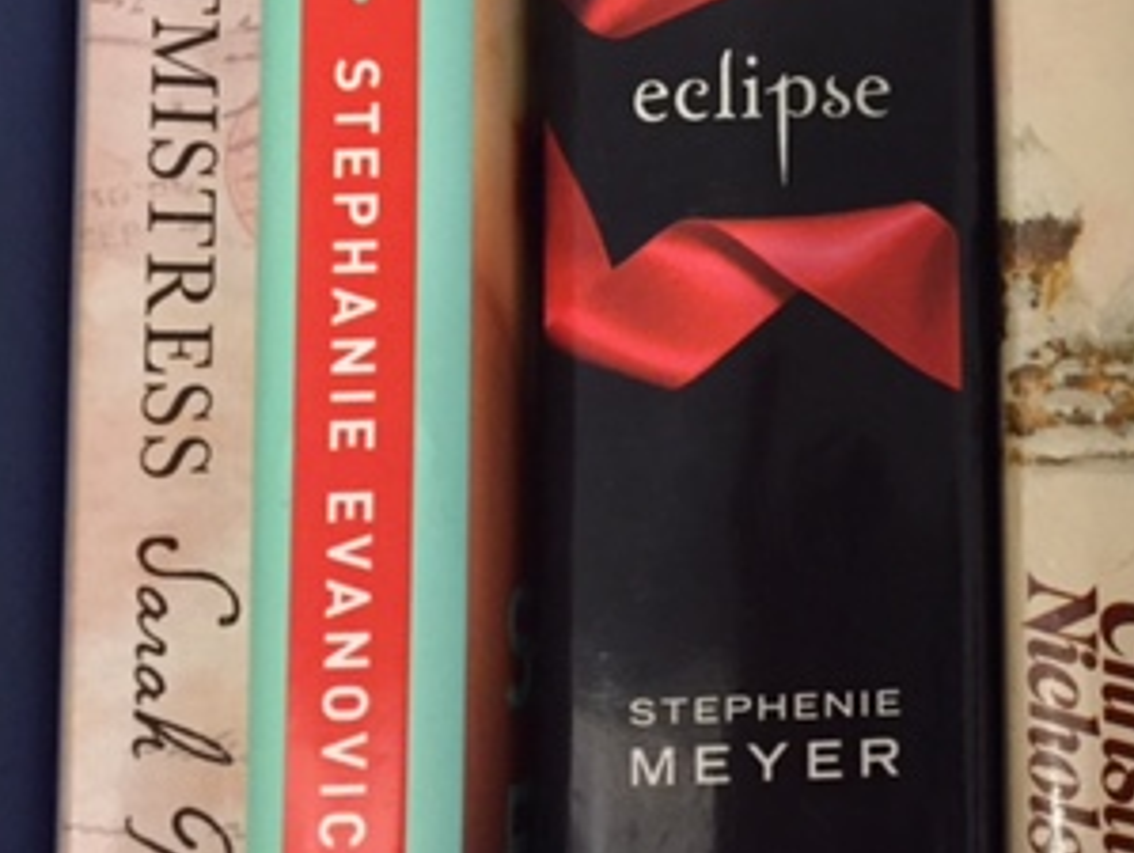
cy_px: 269
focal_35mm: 62
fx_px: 2034
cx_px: 1134
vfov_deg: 23.6
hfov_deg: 29.1
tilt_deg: -83.4
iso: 200
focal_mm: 4.15
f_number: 2.2
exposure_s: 1/30
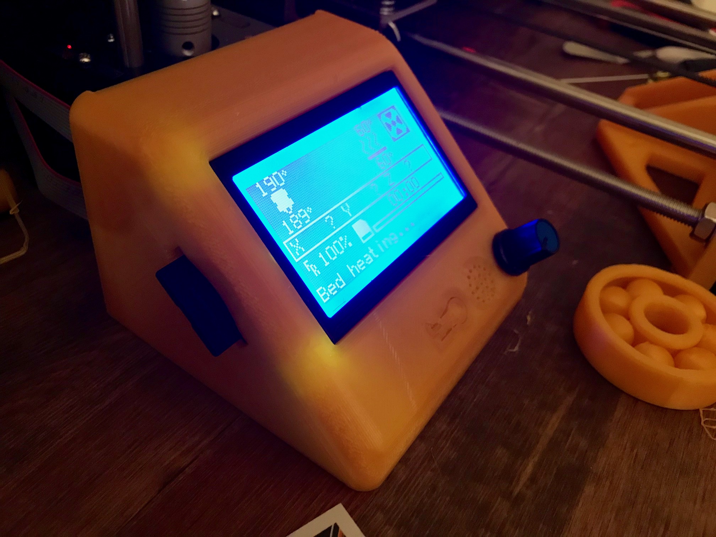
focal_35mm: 28
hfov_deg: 63.4
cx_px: 358
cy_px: 268
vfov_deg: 49.7
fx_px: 579
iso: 100
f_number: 1.8
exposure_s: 1/9
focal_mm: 3.99
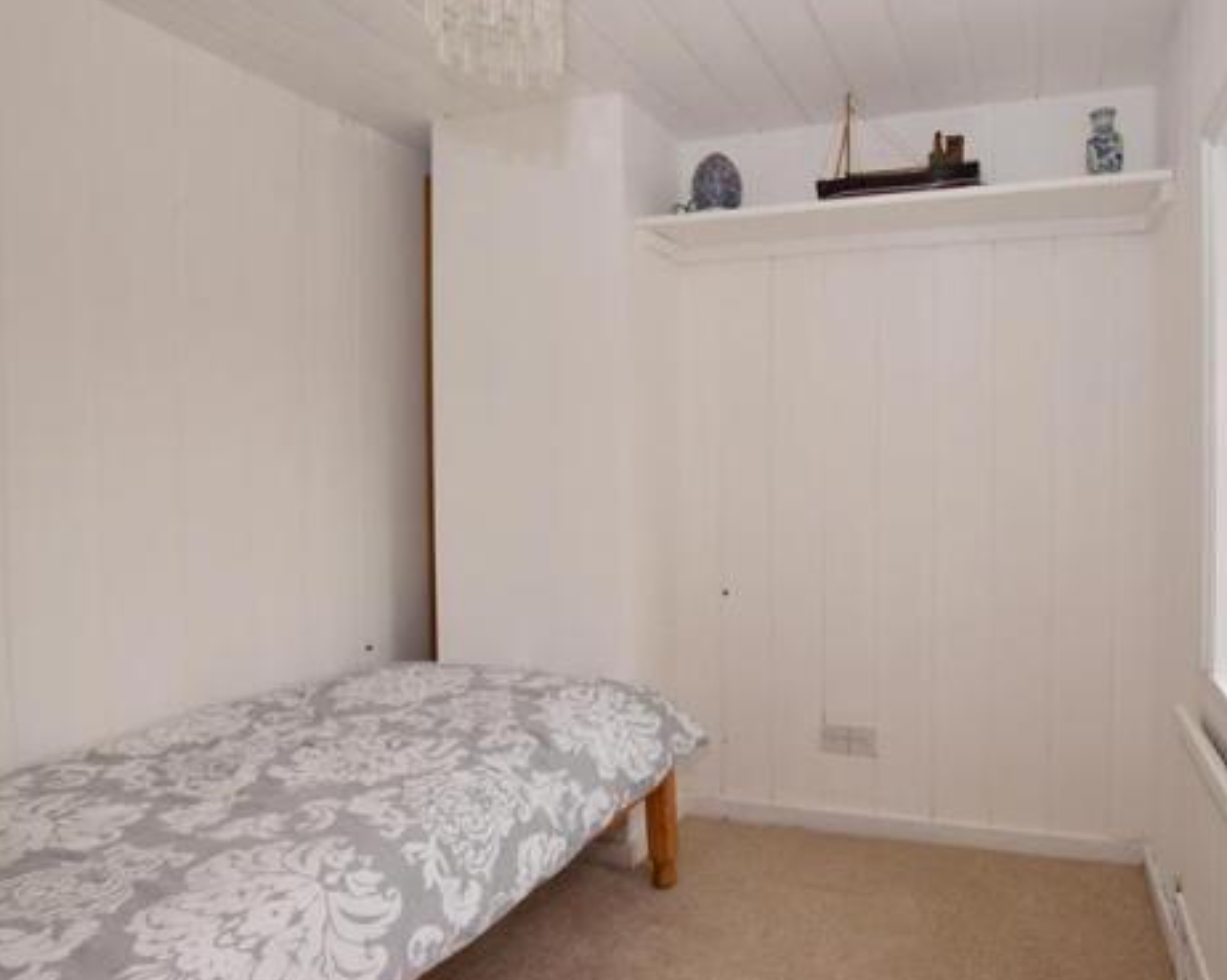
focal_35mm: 20
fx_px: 726
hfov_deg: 77.6
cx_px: 826
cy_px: 474
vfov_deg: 68.0
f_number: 11
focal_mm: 10
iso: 400
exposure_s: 1/10
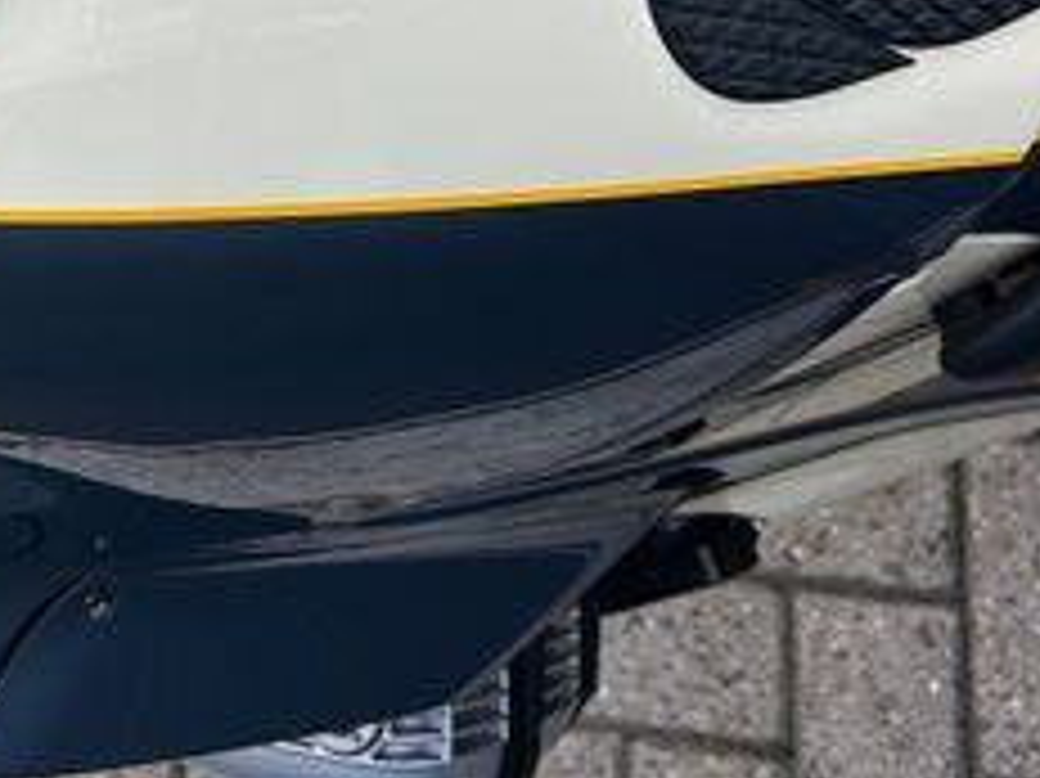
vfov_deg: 19.3
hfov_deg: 26.4
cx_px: 153
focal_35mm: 72
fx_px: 2162
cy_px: -153
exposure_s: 1/473
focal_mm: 5.7
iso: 50
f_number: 1.5
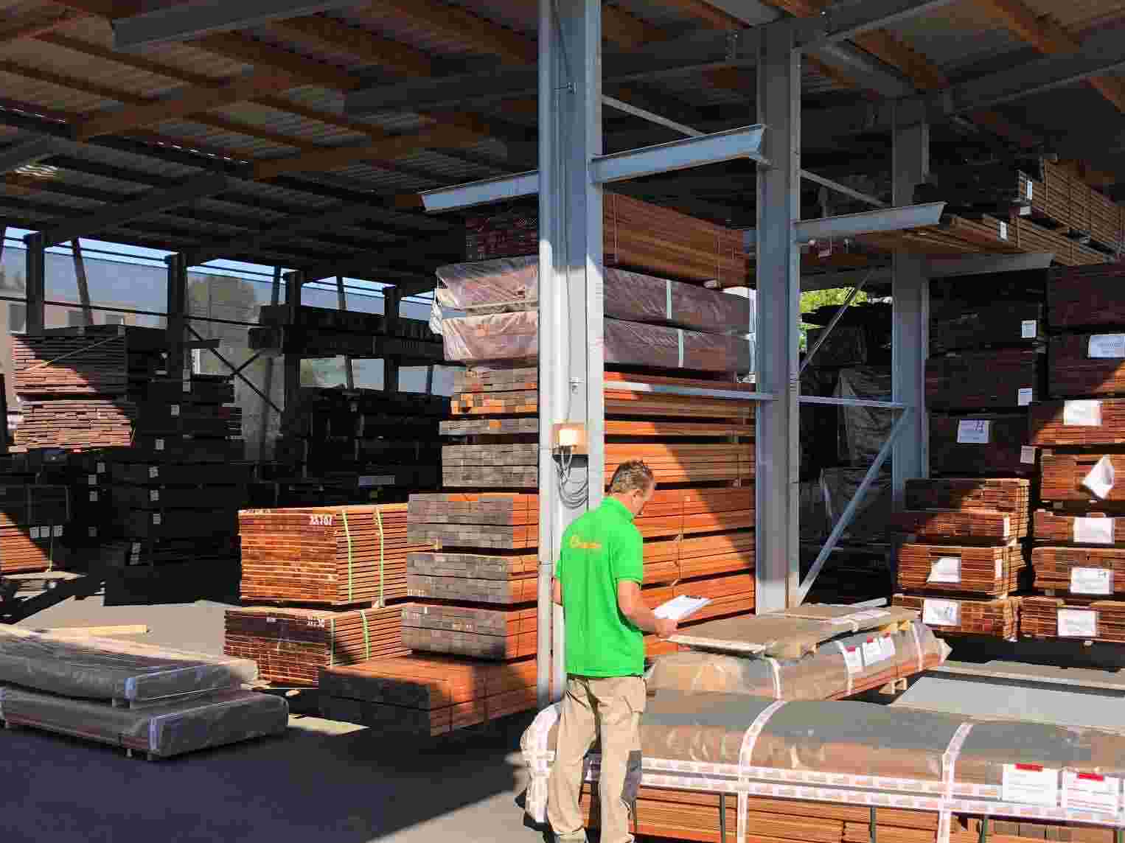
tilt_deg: -1.2
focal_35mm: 37
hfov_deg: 50.0
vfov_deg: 38.5
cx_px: 643
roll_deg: -1.1
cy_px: 492
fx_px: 1202
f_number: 1.8
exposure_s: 1/706
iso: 20
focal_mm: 3.99
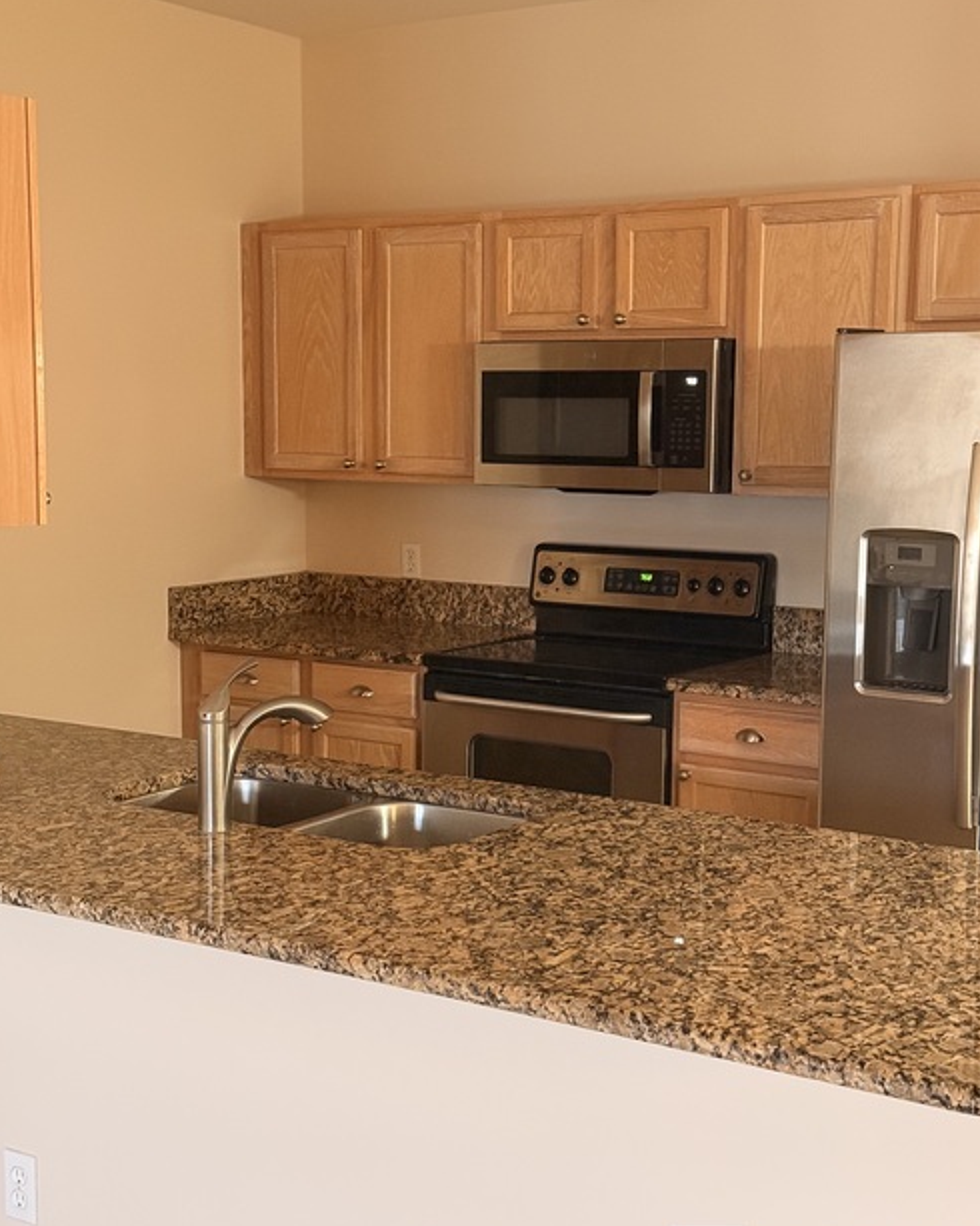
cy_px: 639
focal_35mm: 51
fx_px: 1850
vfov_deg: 36.7
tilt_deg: -7.0
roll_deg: -0.6
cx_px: 490
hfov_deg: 29.7
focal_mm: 6.76
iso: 500
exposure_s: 1/30
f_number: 1.78
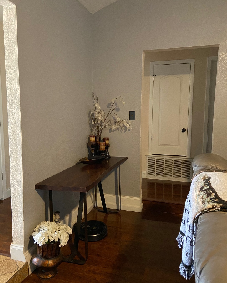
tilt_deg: -5.7
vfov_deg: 62.2
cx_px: 115
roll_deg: +0.3
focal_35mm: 28
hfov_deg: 51.5
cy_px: 134
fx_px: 235
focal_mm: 4.25
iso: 800
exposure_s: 1/30
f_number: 1.8
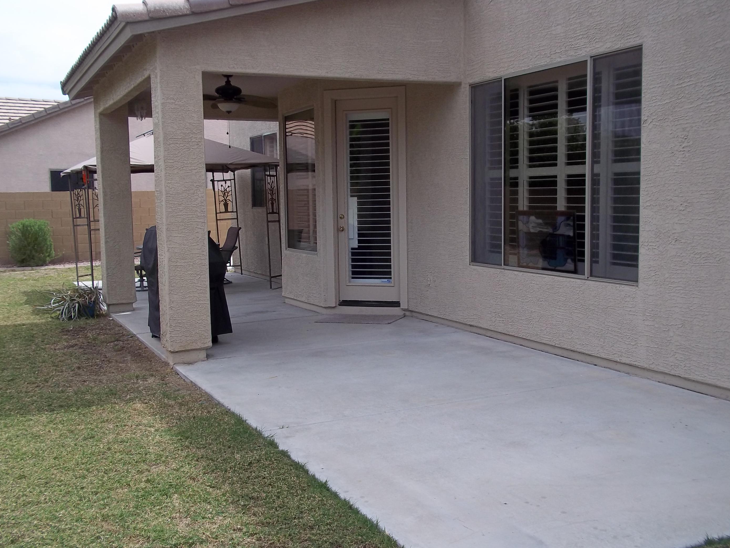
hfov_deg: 47.9
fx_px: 822
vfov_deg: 36.8
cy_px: 275
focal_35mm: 39
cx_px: 361
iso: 80
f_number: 8
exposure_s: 1/160
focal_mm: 6.5
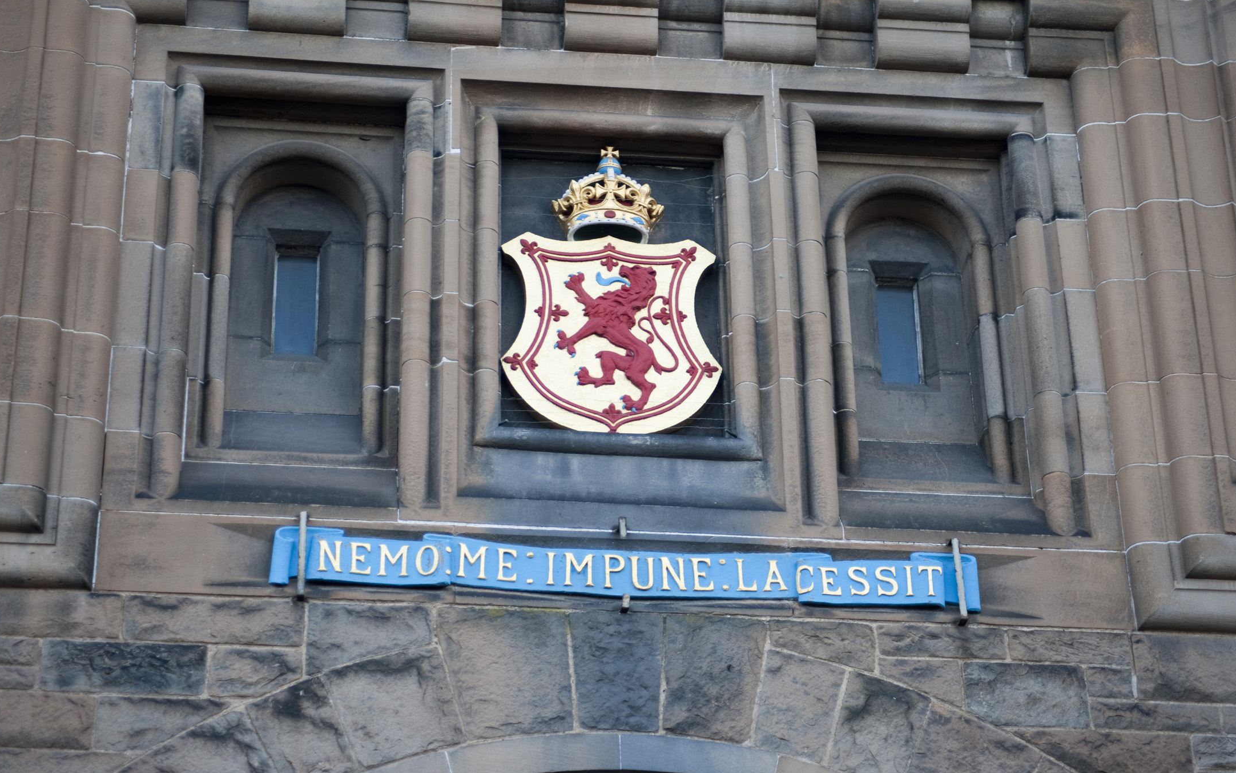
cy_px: 388
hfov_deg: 23.6
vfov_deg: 14.8
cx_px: 621
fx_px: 2964
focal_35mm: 88
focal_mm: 85
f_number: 4
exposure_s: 1/90
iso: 200
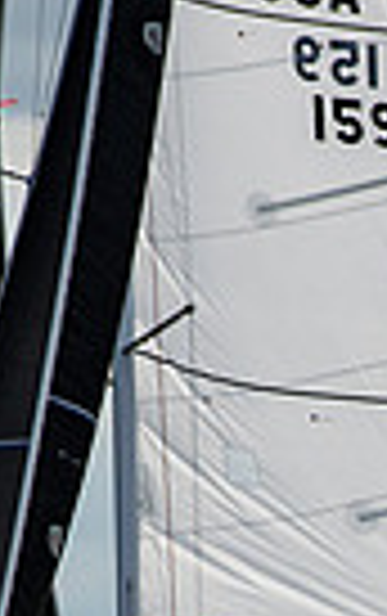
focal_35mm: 937
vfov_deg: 2.2
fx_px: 15763
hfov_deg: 1.4
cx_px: 659
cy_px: 891
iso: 320
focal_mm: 200
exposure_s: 1/3200
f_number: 5.6
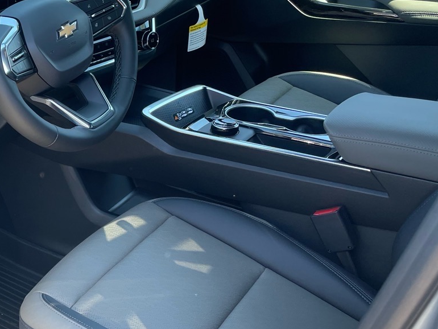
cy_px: 205
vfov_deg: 27.0
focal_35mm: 54
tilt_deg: -28.7
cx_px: -3
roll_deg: +1.0
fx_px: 683
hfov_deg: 32.6
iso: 32
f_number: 1.6
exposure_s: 1/136
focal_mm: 4.2
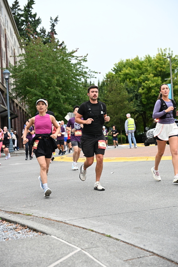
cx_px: 89
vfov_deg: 34.5
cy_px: 134
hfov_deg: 23.4
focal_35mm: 58
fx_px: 430
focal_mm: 58
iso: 1600
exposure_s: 1/800
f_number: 4
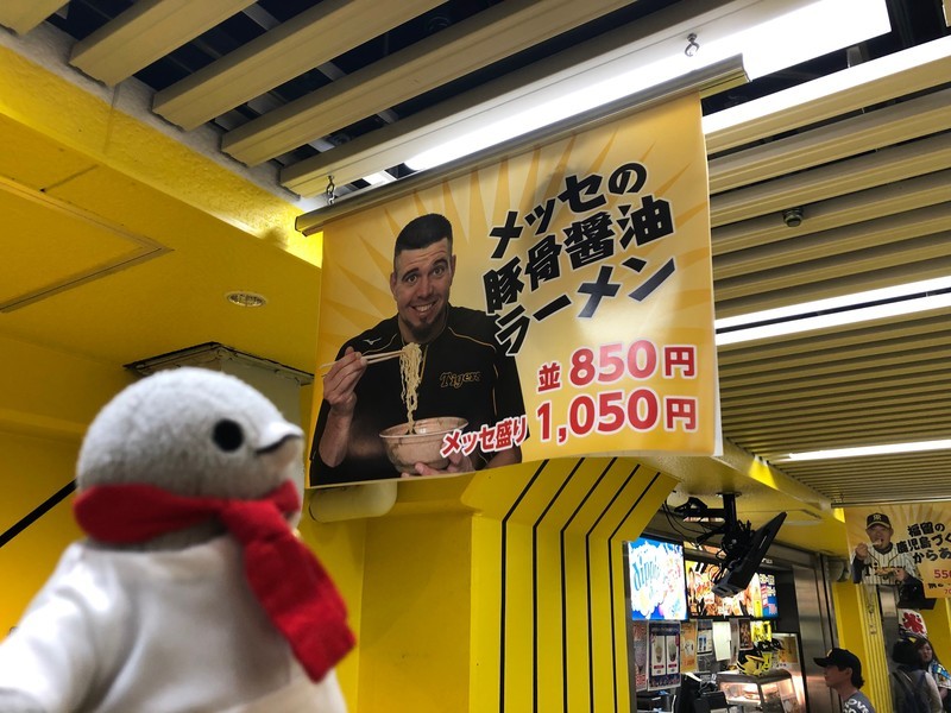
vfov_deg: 49.7
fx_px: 769
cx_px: 476
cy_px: 356
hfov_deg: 63.4
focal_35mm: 28
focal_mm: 3.99
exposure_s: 1/30
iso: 32
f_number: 1.8
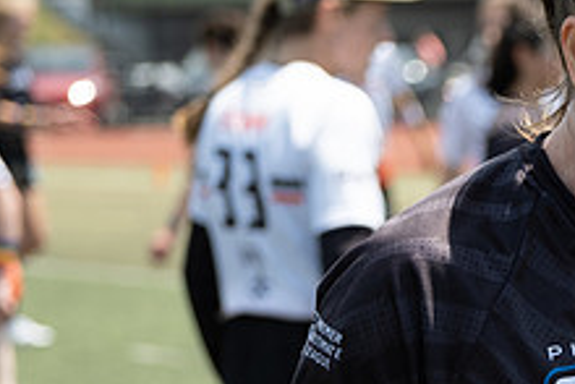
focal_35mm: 244
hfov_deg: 8.3
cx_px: 687
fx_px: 3900
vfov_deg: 5.6
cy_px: 320
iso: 100
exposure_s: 1/1600
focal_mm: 58.7
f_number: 2.8
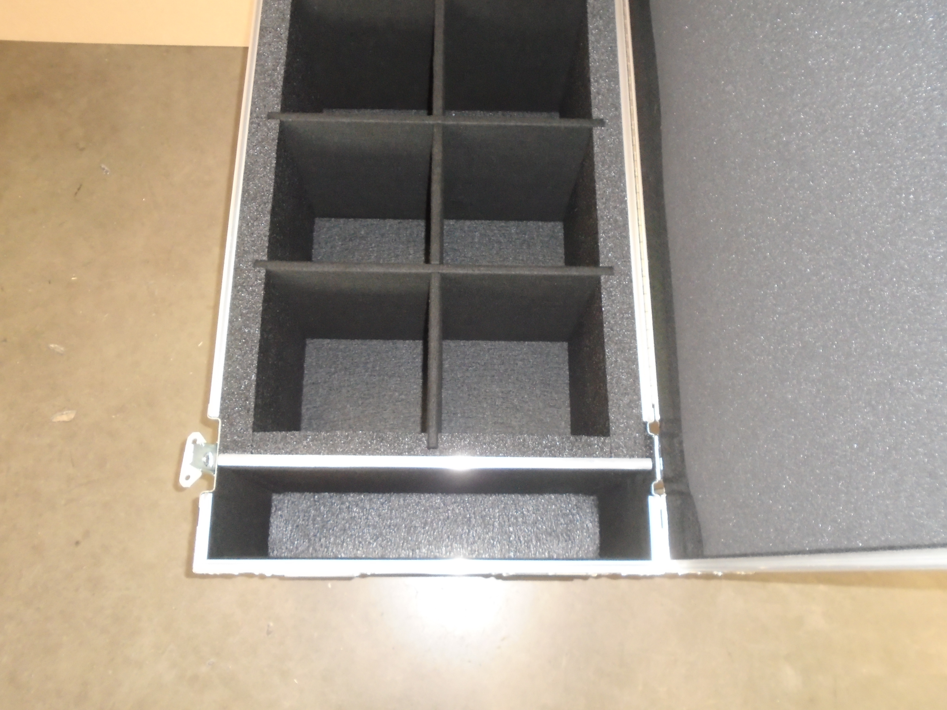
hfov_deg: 67.3
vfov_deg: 53.1
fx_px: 711
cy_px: 355
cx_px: 474
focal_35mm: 26
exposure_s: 1/30
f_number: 3.2
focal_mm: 4.6
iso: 400
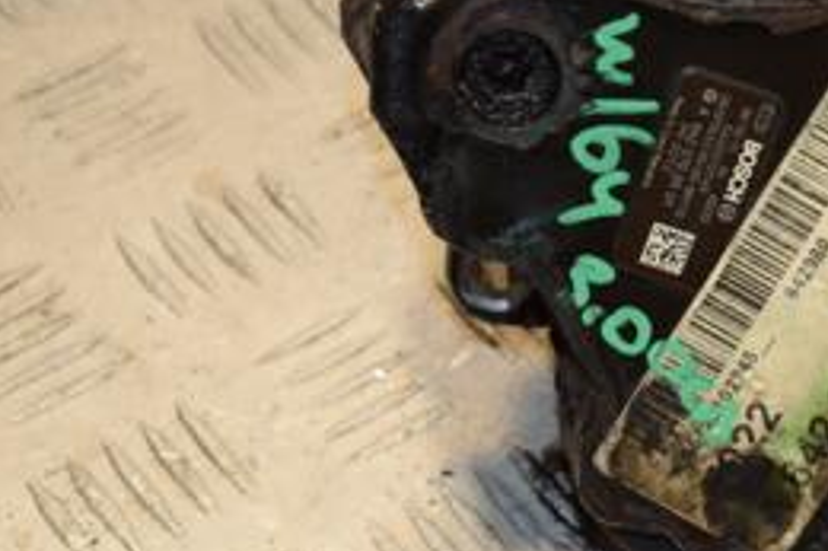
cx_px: 771
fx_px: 4137
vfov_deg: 7.6
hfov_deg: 11.3
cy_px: 140
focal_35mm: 180
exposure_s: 1/200
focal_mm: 52
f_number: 6.3
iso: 800
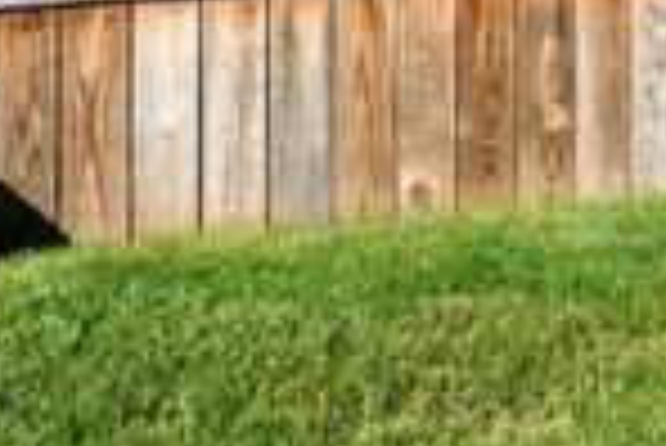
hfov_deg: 16.7
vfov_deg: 11.6
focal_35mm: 109
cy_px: -354
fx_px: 2025
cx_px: 1048
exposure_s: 1/160
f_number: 9
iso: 100
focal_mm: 13.5
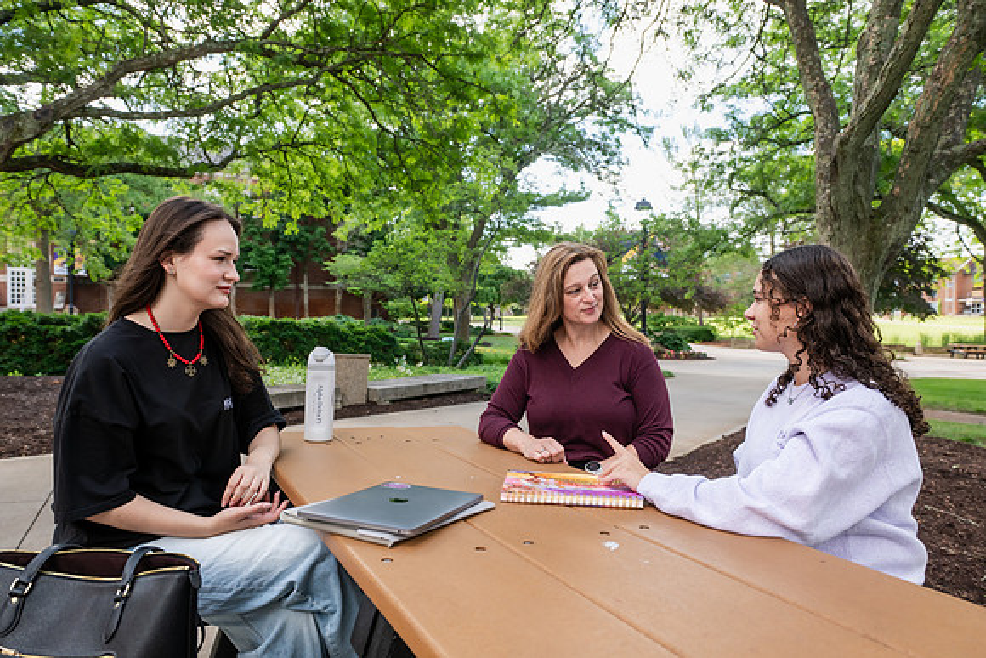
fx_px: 712
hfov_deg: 69.4
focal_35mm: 26
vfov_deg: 49.6
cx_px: 493
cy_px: 329
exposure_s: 1/320
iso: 500
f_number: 5
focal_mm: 26
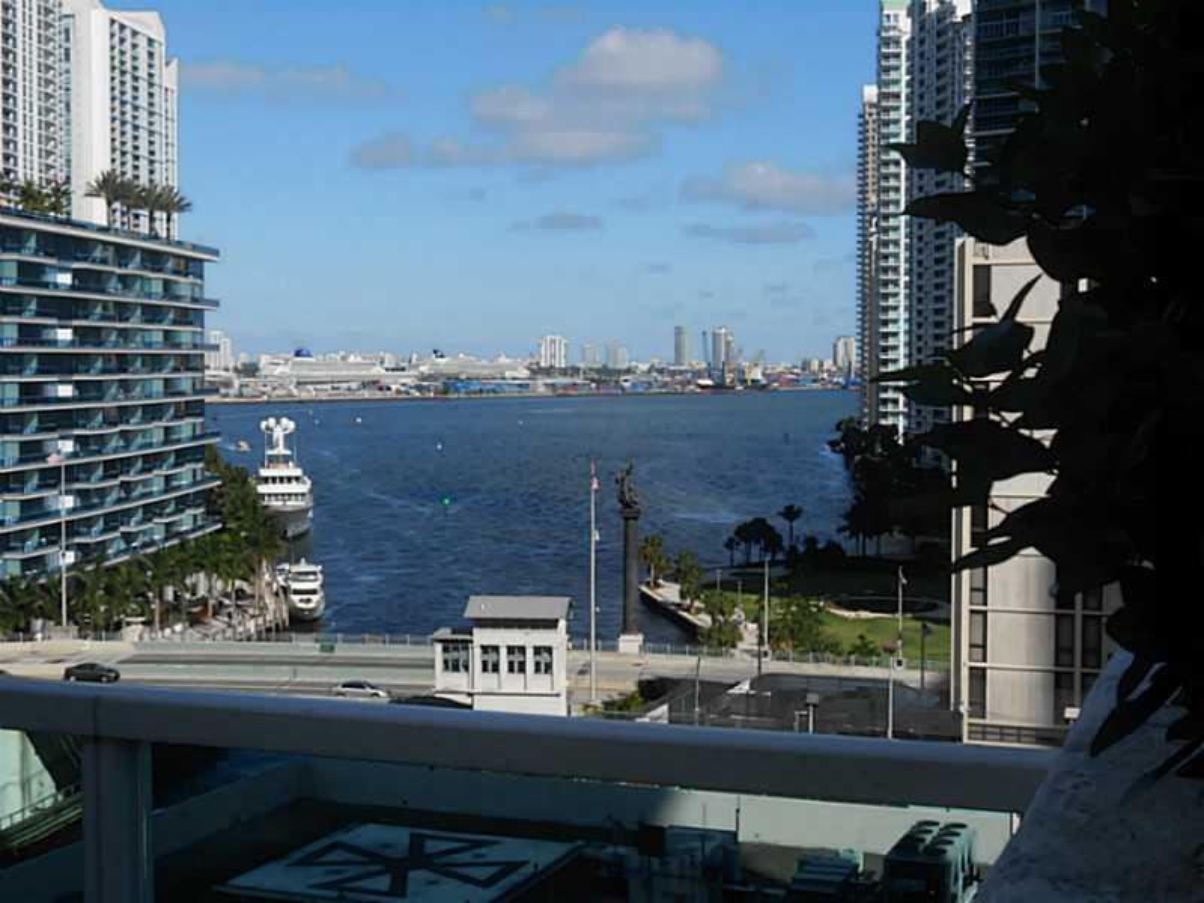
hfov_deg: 34.3
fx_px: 1948
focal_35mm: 56
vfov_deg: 26.1
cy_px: 452
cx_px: 602
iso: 80
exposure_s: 1/800
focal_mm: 10
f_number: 5.2
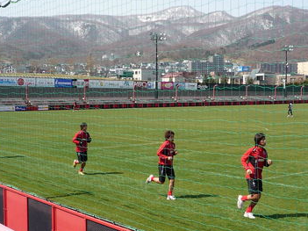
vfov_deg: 26.5
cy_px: 119
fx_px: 489
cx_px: 173
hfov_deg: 34.9
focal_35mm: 55
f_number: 4
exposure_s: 1/500
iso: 100
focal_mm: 4.5
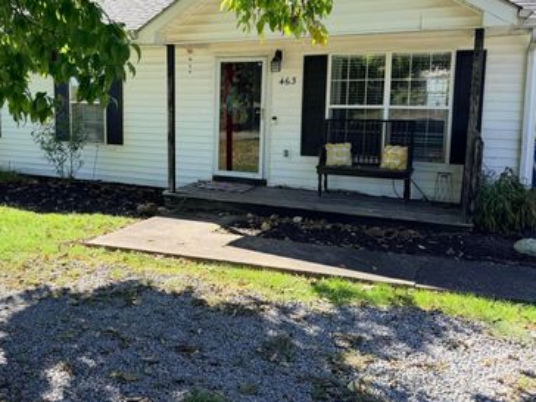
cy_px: 158
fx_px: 511
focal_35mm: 33
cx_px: 199
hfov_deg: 54.7
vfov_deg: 42.7
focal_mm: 6.76
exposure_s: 1/1230
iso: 80
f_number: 1.78
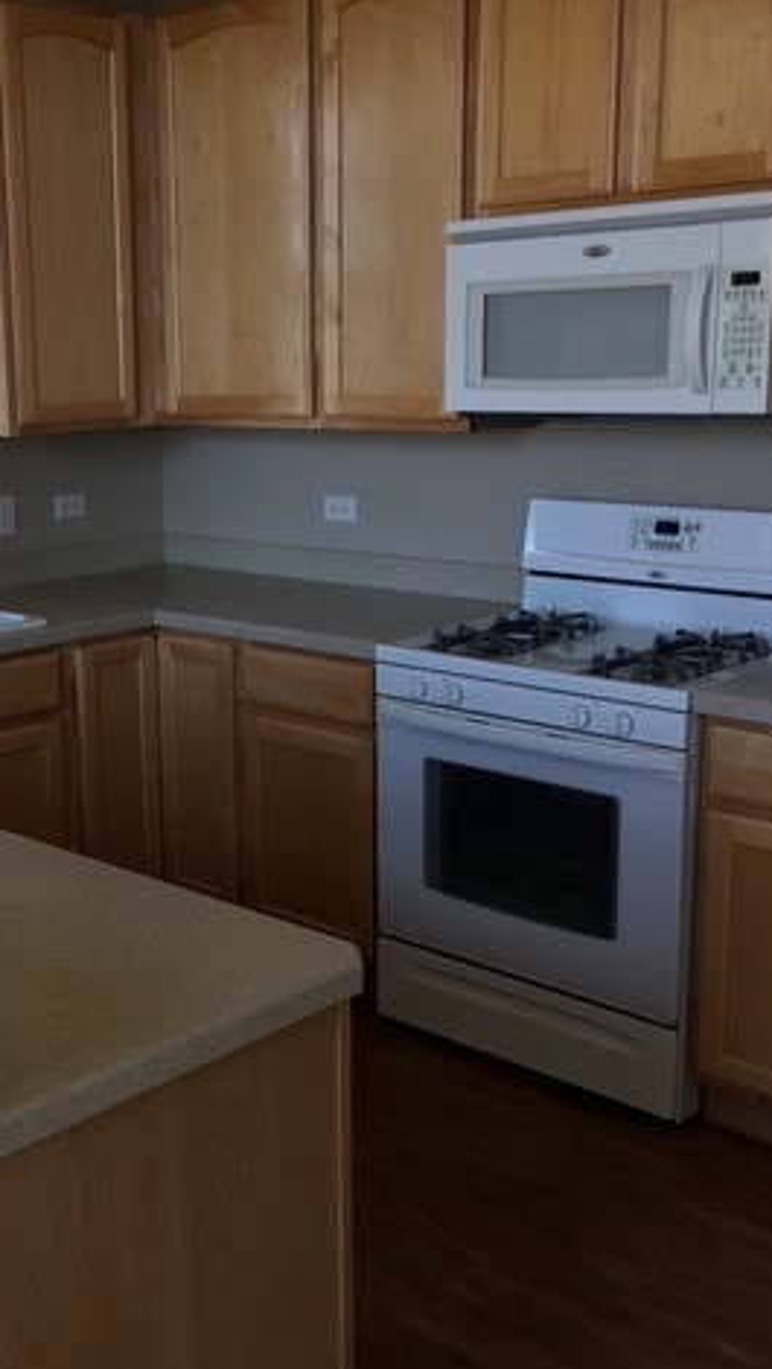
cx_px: 163
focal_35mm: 43
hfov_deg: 27.3
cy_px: 690
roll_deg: -0.2
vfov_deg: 47.3
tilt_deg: -13.7
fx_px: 1562
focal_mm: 4.15
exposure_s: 1/60
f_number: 2.2
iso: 40
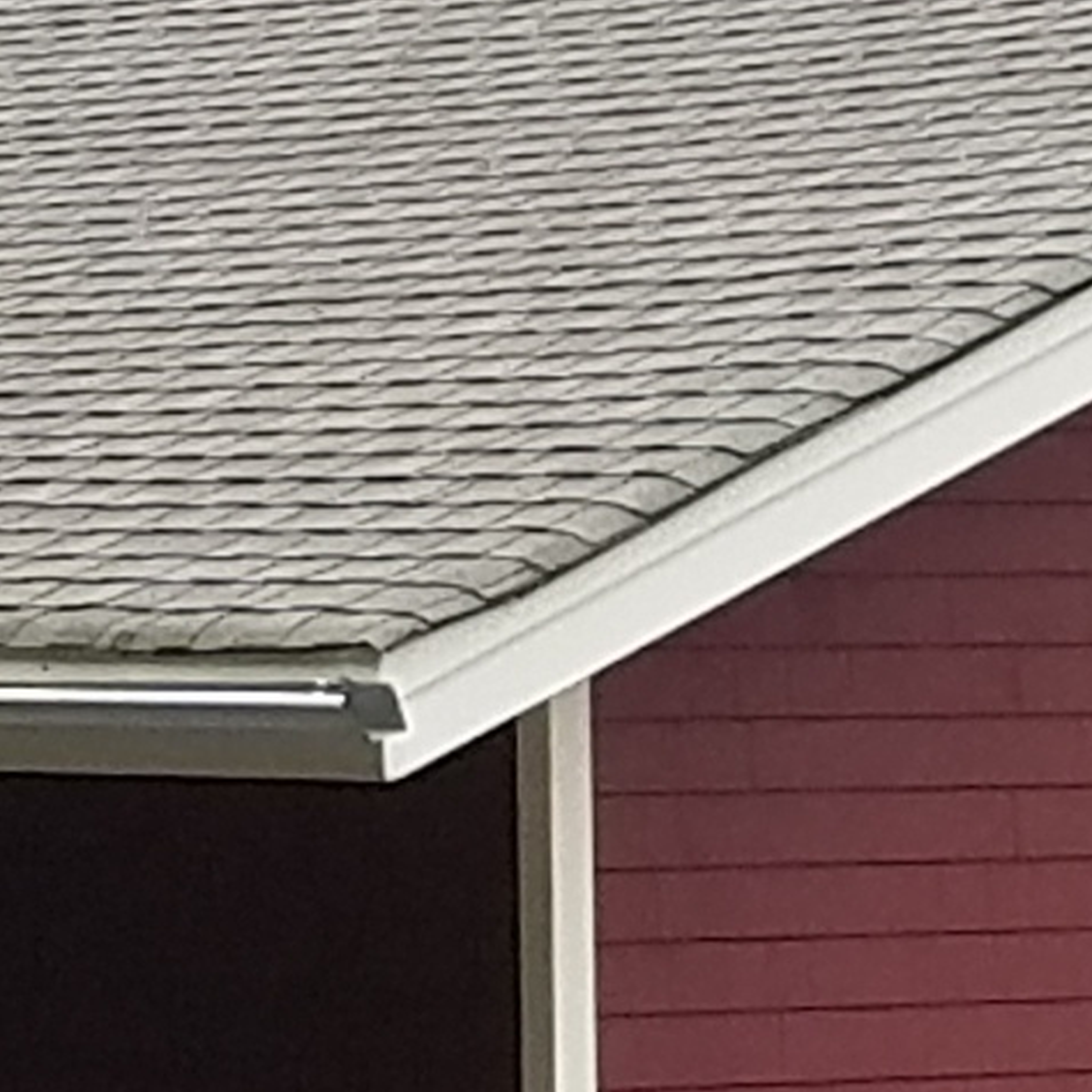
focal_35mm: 149
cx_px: 1730
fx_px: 5318
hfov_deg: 11.2
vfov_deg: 11.6
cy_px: 1000
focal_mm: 4.2
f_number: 1.7
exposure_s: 1/718
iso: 50
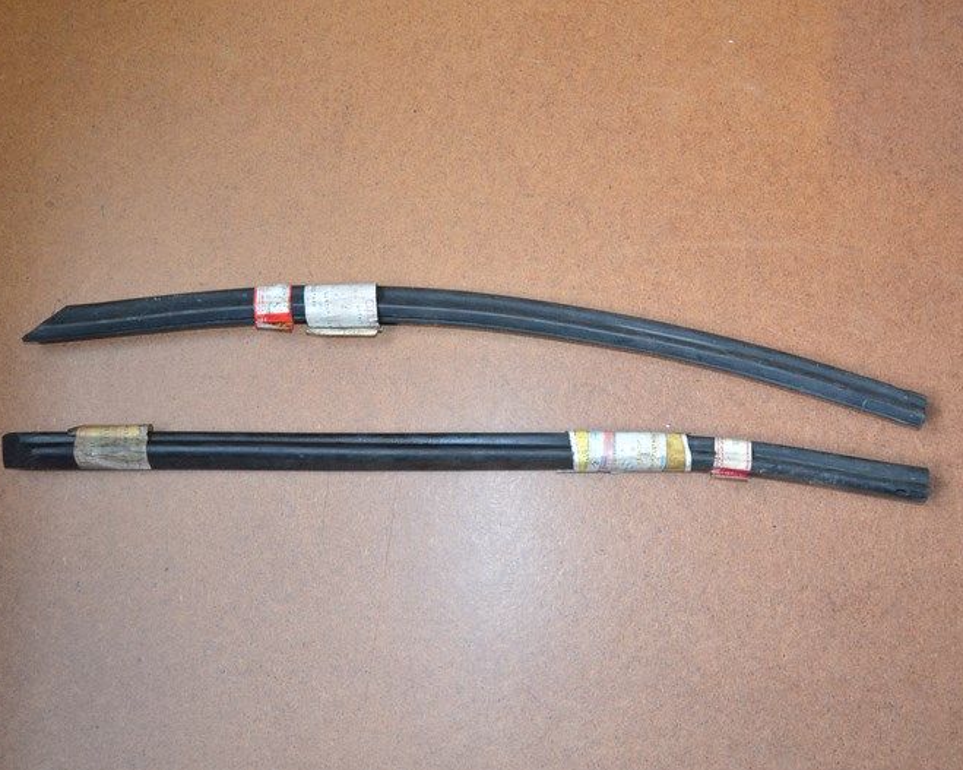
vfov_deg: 36.5
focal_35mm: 41
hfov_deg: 44.8
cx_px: 473
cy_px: 386
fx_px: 1168
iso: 1250
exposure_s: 1/60
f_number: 4
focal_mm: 24
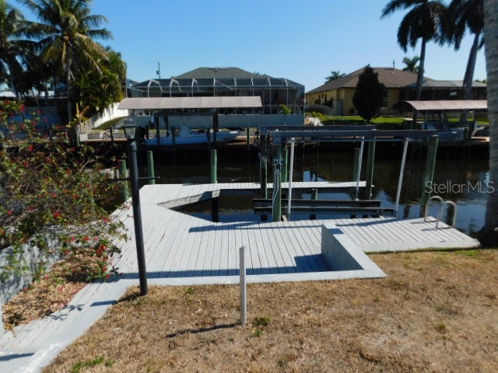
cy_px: 186
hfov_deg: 73.9
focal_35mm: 23
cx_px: 249
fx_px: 331
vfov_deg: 58.9
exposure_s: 1/640
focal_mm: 4
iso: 125
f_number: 6
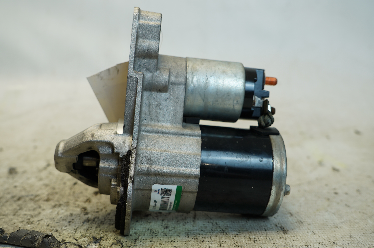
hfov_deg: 49.6
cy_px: 124
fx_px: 405
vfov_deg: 34.1
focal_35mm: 39
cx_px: 187
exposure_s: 1/60
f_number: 4
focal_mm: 26
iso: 160
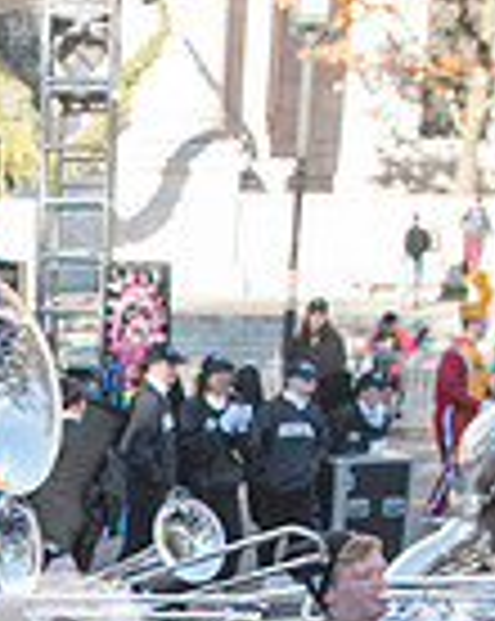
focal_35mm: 95
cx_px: -194
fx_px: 1744
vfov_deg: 18.9
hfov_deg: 15.2
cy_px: 785
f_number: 4
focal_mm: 24
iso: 320
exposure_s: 1/500
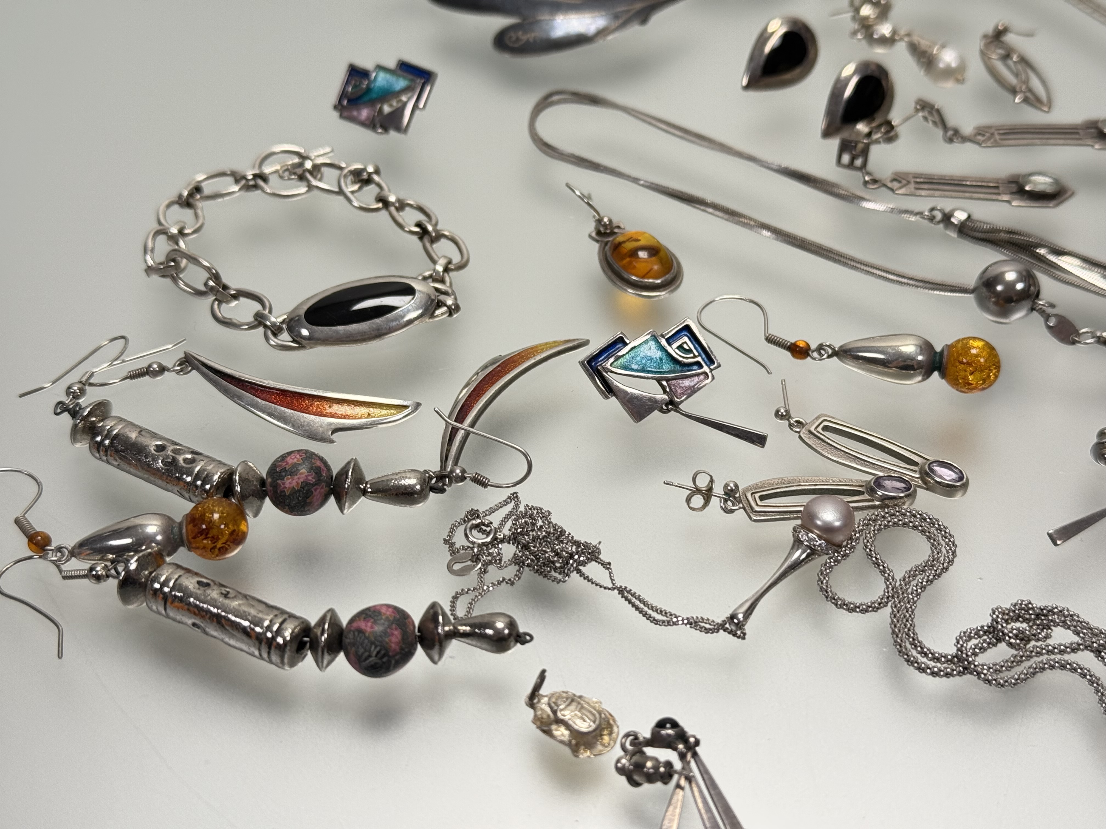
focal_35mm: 48
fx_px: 1534
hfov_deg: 39.7
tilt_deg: -45.0
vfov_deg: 30.3
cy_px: 414
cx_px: 553
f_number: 1.78
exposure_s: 1/100
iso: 50
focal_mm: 6.76
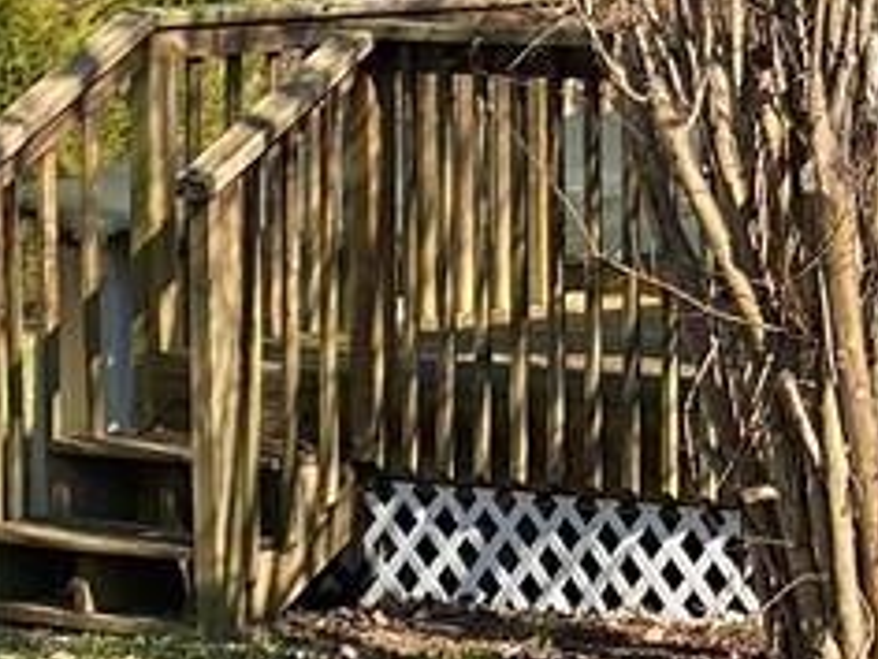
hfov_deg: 8.2
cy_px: -346
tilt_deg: +0.4
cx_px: 1894
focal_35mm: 226
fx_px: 5732
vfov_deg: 6.5
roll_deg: -0.2
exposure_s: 1/978
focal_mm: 6
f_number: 2
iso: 20
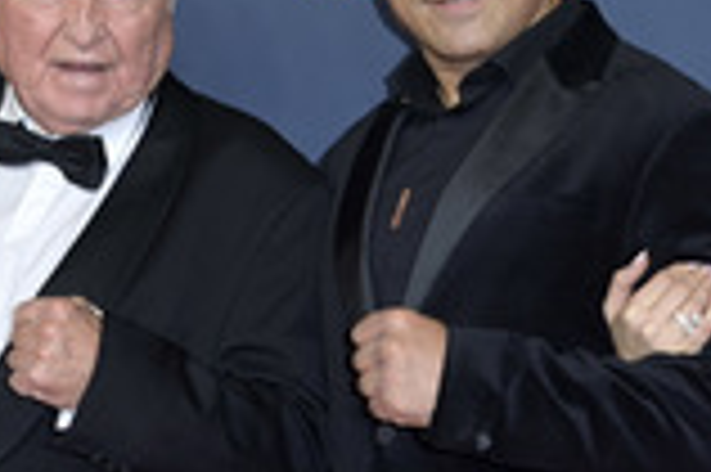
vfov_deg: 9.2
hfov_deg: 13.9
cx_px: 299
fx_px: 2920
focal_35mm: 148
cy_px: 396
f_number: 5.6
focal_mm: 52
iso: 640
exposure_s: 1/250
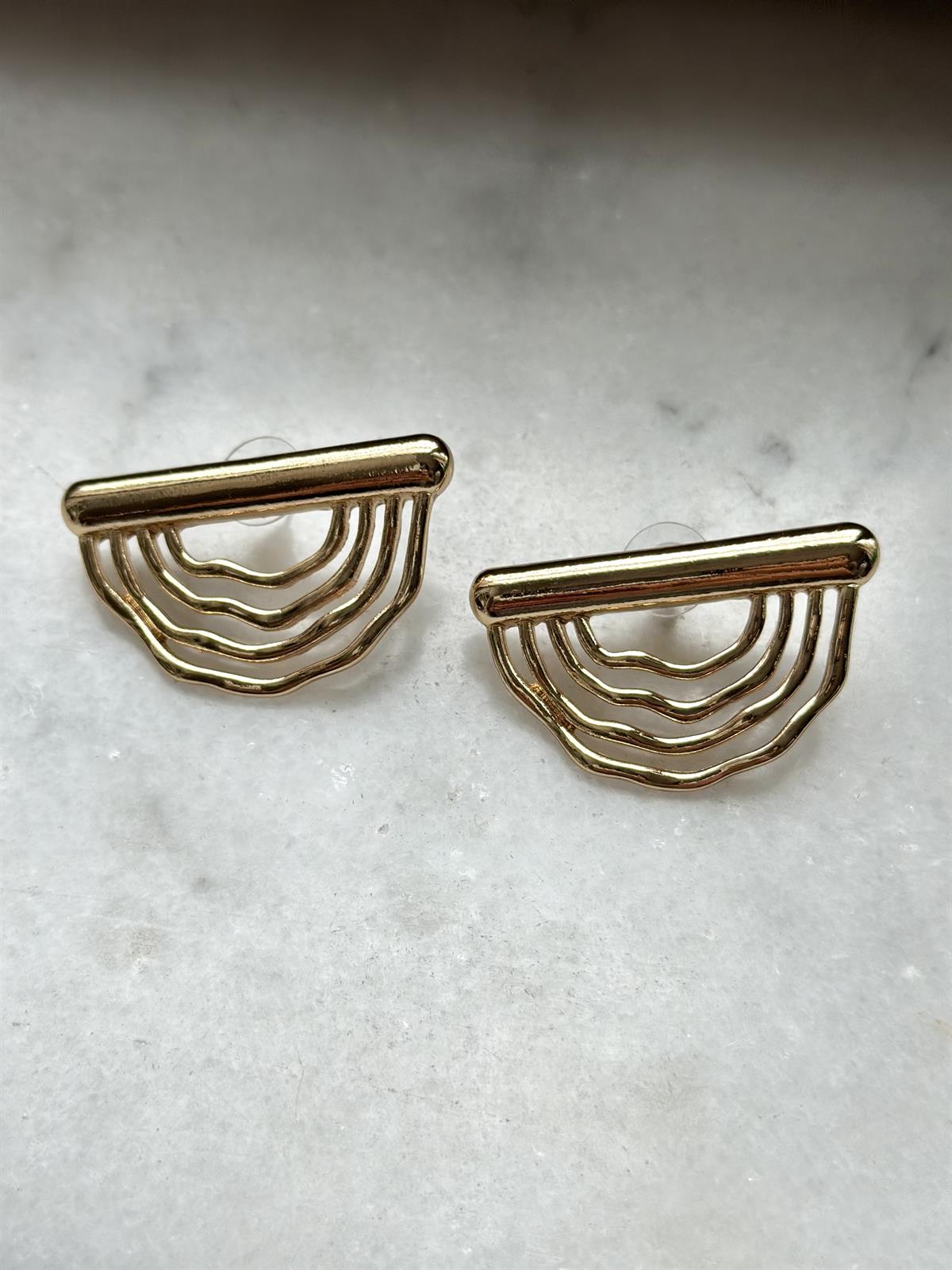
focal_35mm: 48
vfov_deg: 39.7
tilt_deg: -60.9
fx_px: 1760
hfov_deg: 30.3
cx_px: 476
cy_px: 635
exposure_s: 1/121
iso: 100
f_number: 1.78
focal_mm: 6.86
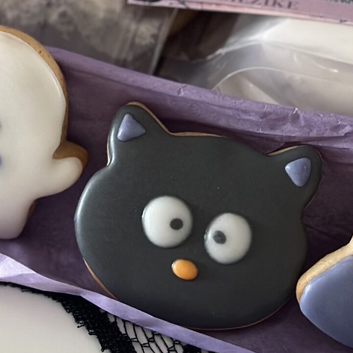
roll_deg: -4.5
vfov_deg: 11.3
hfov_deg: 11.6
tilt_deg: -34.7
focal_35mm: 150
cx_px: 130
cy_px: -121
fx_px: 1731
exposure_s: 1/46
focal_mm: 6.86
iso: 400
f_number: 1.78
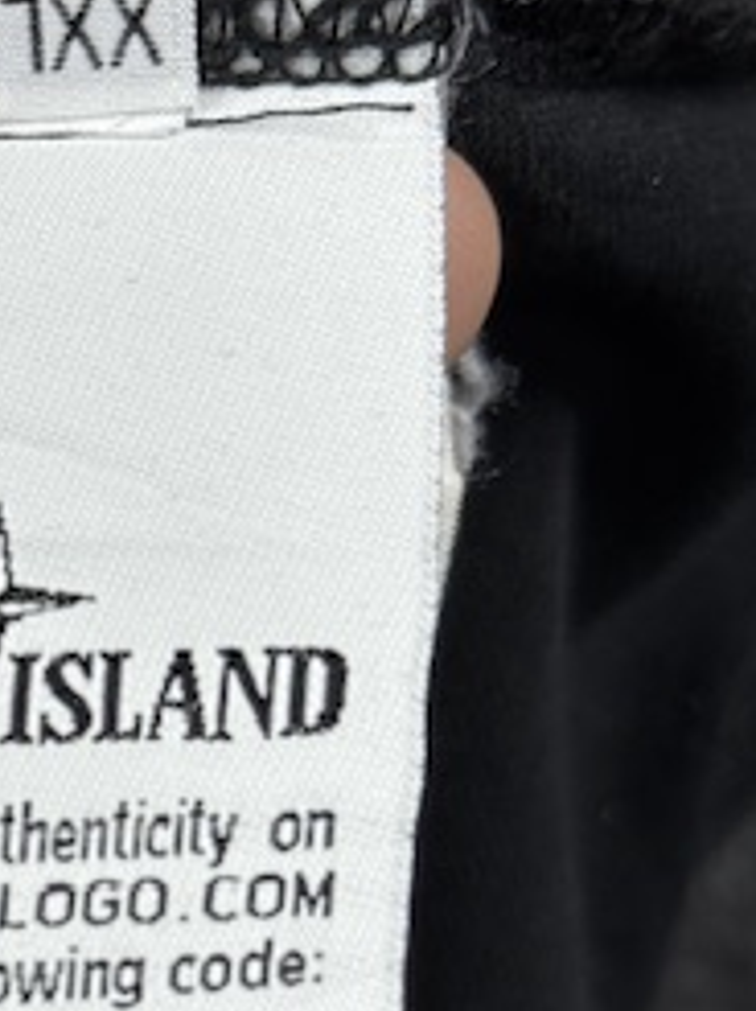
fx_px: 3646
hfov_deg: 11.6
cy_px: 884
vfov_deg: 15.6
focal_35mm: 125
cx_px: -111
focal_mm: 6.76
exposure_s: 1/100
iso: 64
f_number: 1.78
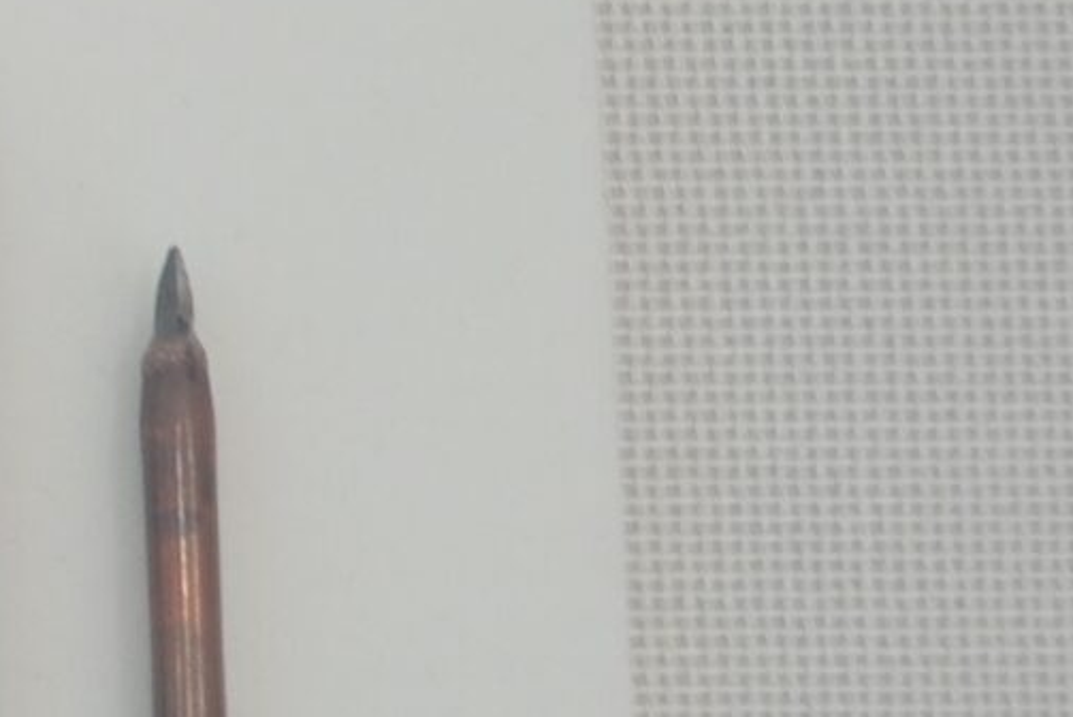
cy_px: 621
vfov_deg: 8.3
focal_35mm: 166
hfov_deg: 11.7
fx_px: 4948
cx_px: -702
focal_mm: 29
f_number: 6.3
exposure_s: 1/50
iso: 320
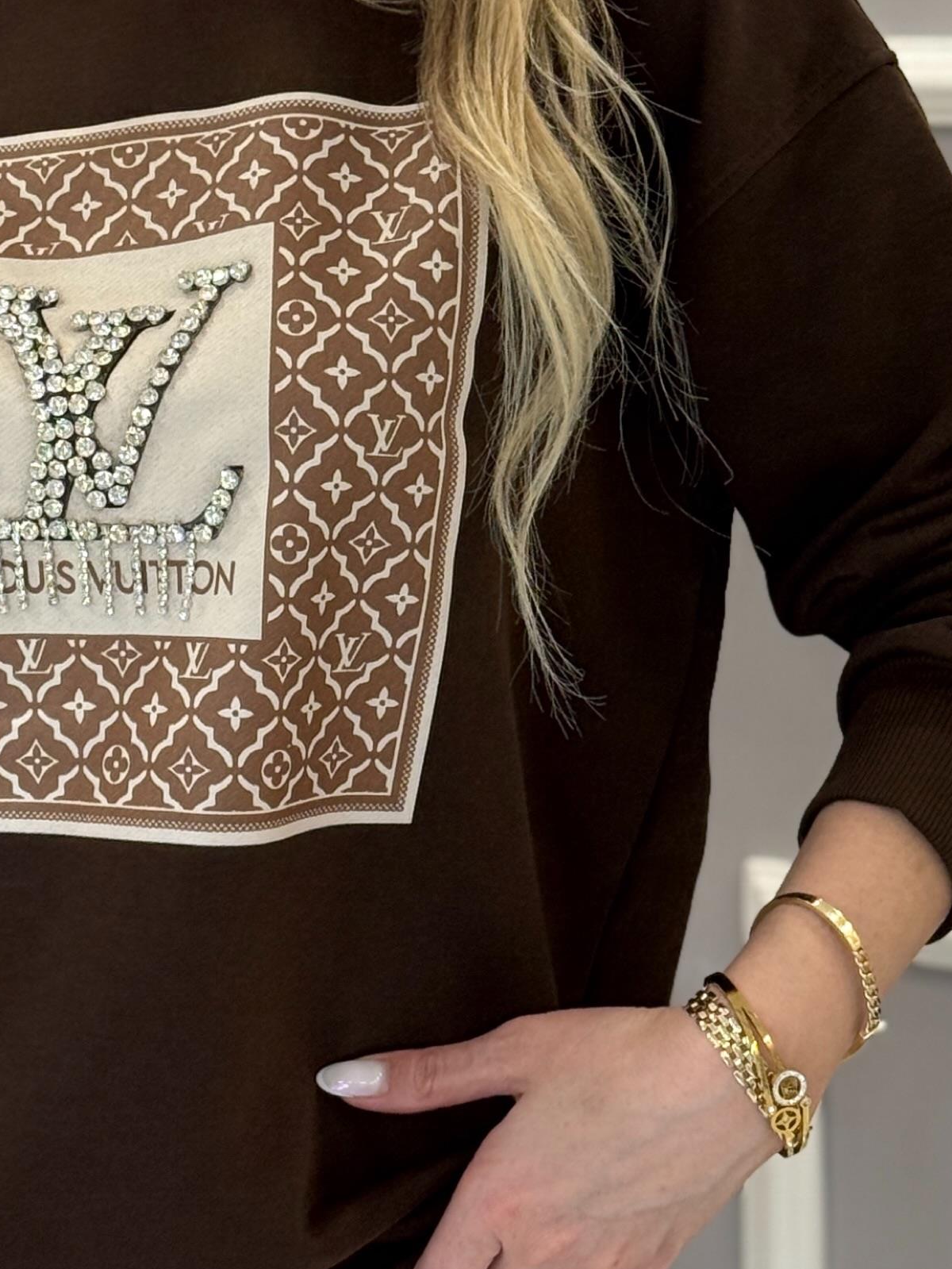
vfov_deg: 16.2
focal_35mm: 121
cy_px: 417
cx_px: 241
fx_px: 4435
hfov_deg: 12.2
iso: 160
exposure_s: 1/143
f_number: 1.78
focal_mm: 6.76
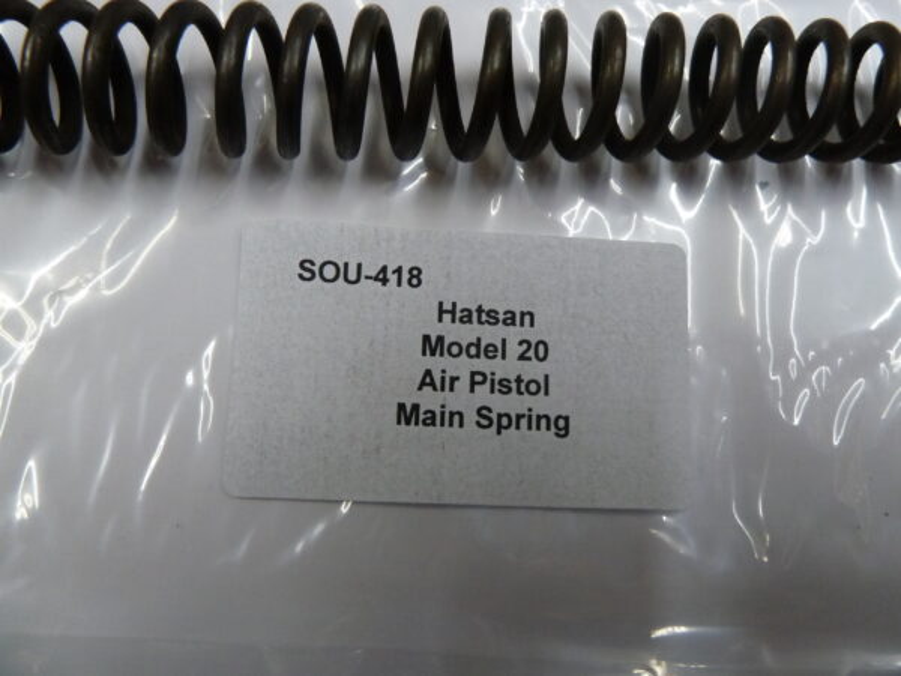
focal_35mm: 25
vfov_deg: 54.9
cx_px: 450
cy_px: 338
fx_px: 651
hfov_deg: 69.4
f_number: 3.3
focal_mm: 4.1
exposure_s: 1/30
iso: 320
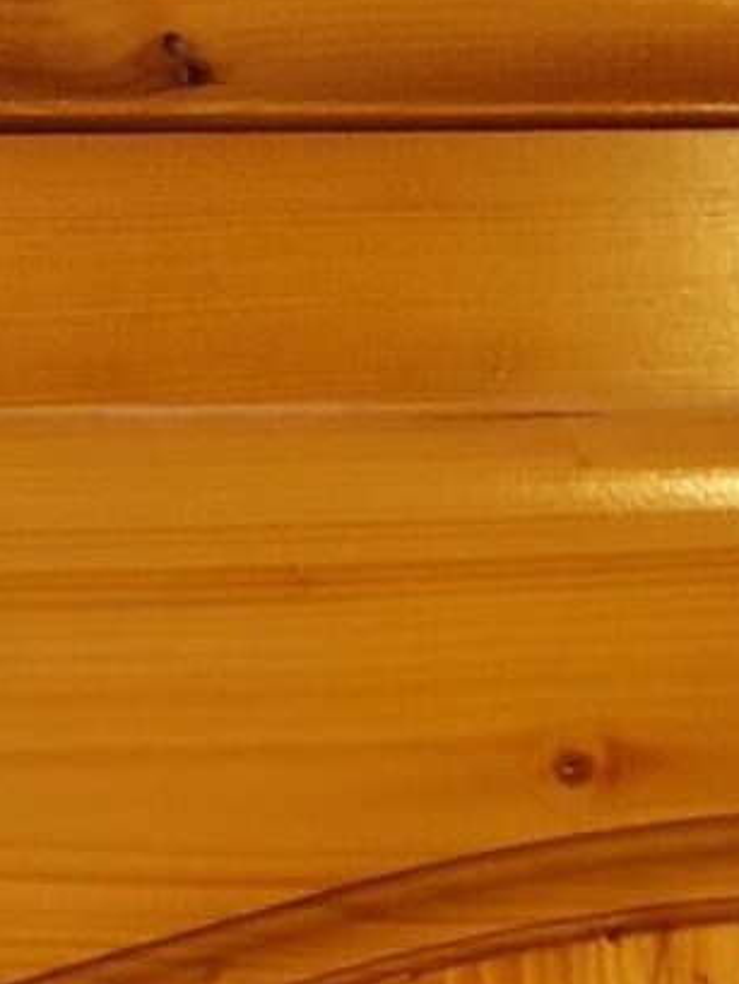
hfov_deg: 16.8
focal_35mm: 88
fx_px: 2504
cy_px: 1281
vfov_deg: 20.3
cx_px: 274
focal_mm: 4
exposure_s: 1/50
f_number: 1.8
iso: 400
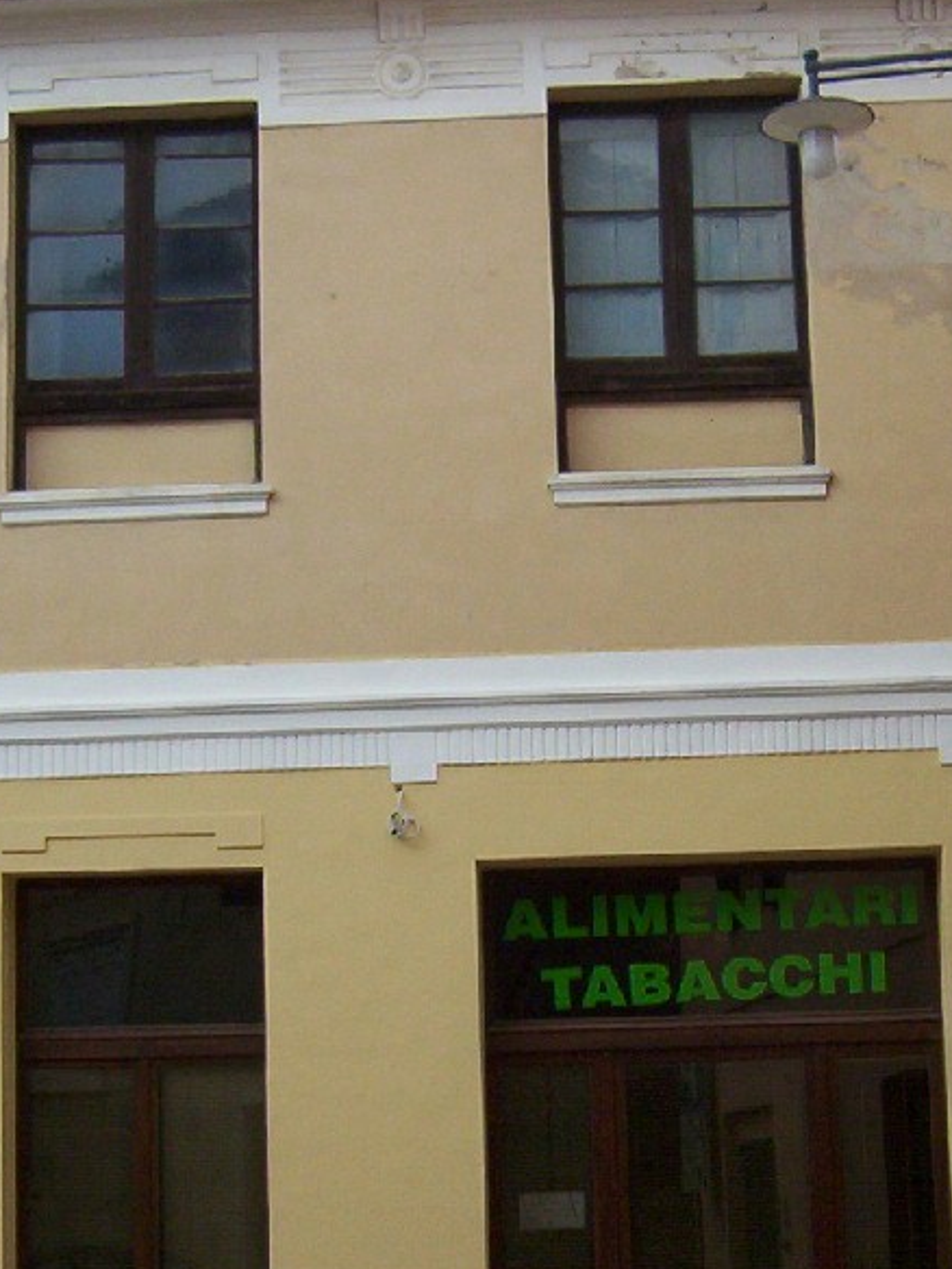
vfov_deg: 26.6
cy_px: 769
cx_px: 448
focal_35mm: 73
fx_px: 2677
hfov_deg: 20.2
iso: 100
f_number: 5.24
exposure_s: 1/319
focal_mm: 5.54
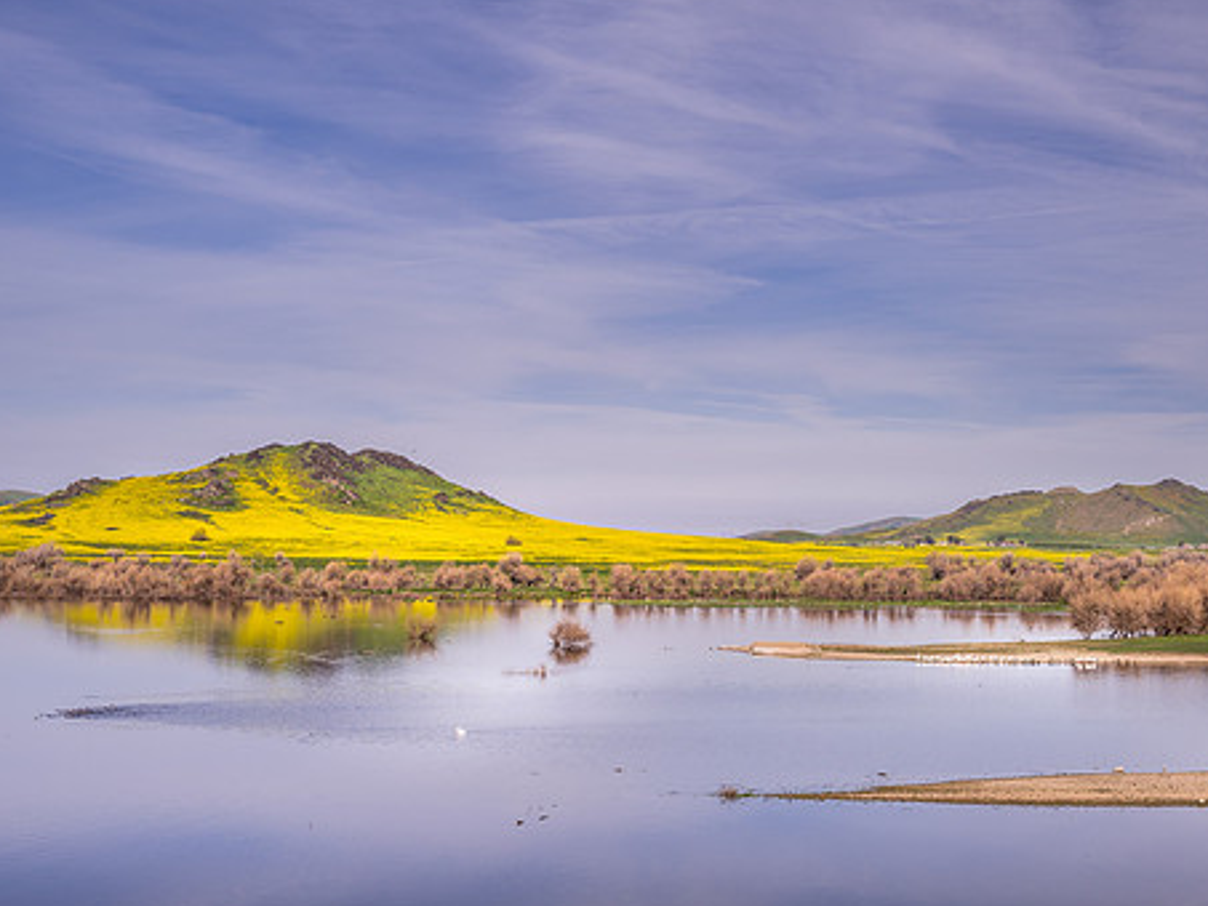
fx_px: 1955
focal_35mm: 56
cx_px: 755
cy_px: 564
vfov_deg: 26.0
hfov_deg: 34.2
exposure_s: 1/100
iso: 64
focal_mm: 39
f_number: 9
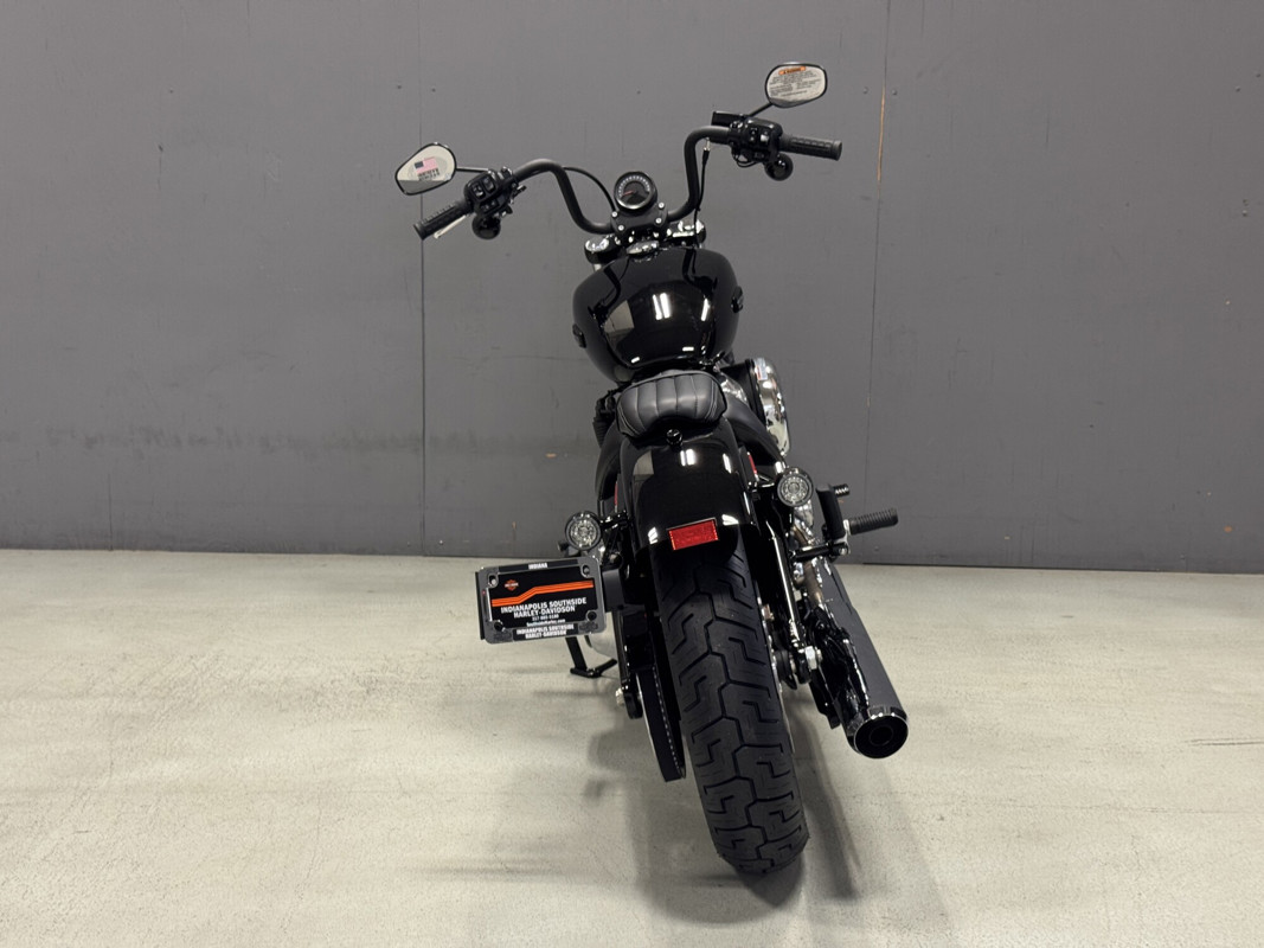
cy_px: 474
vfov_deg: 30.3
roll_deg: -1.1
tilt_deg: -11.5
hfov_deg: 39.7
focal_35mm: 48
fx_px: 1753
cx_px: 632
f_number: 1.78
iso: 160
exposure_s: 1/60
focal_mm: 6.76
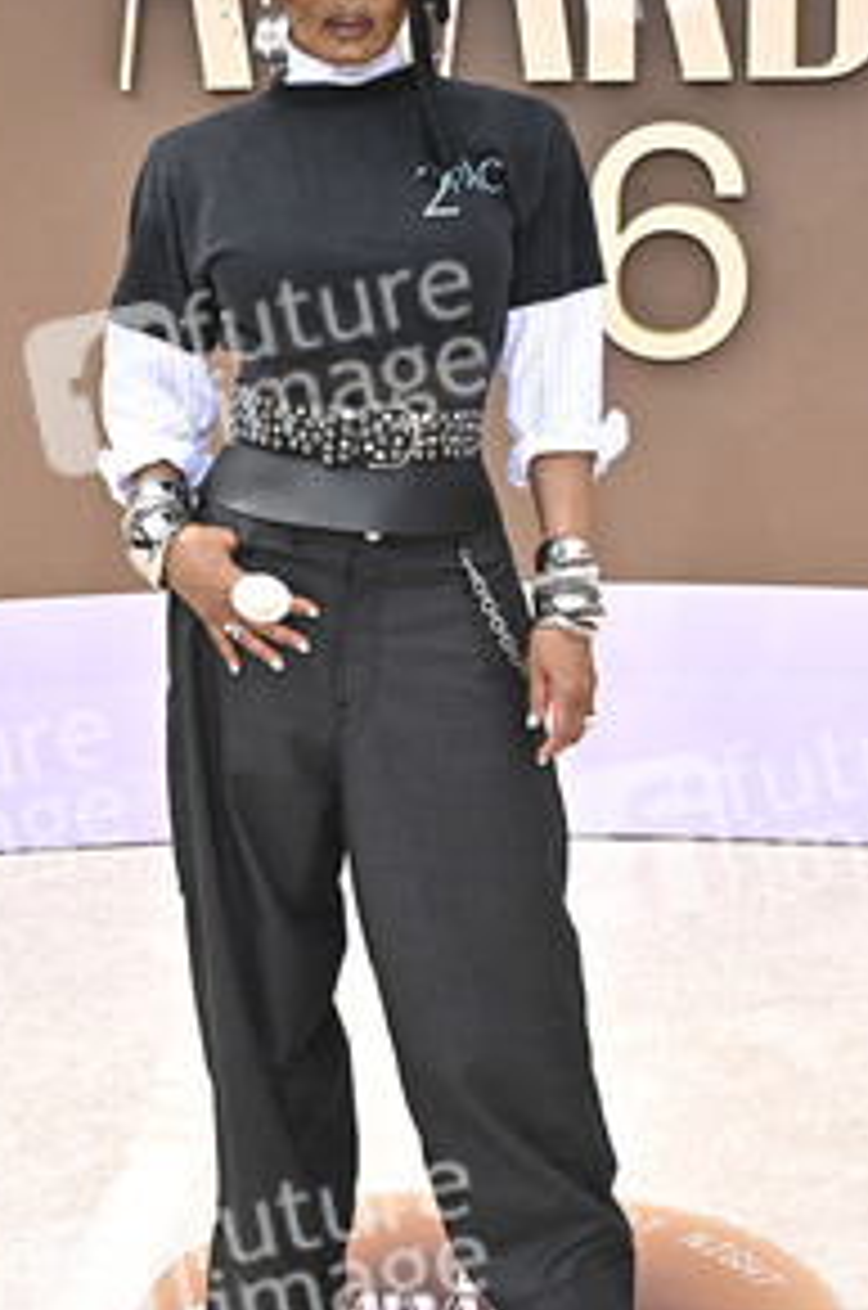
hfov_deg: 17.7
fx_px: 2795
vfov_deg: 26.3
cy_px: 594
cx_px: 387
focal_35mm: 77
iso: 400
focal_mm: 56
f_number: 10
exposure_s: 1/320
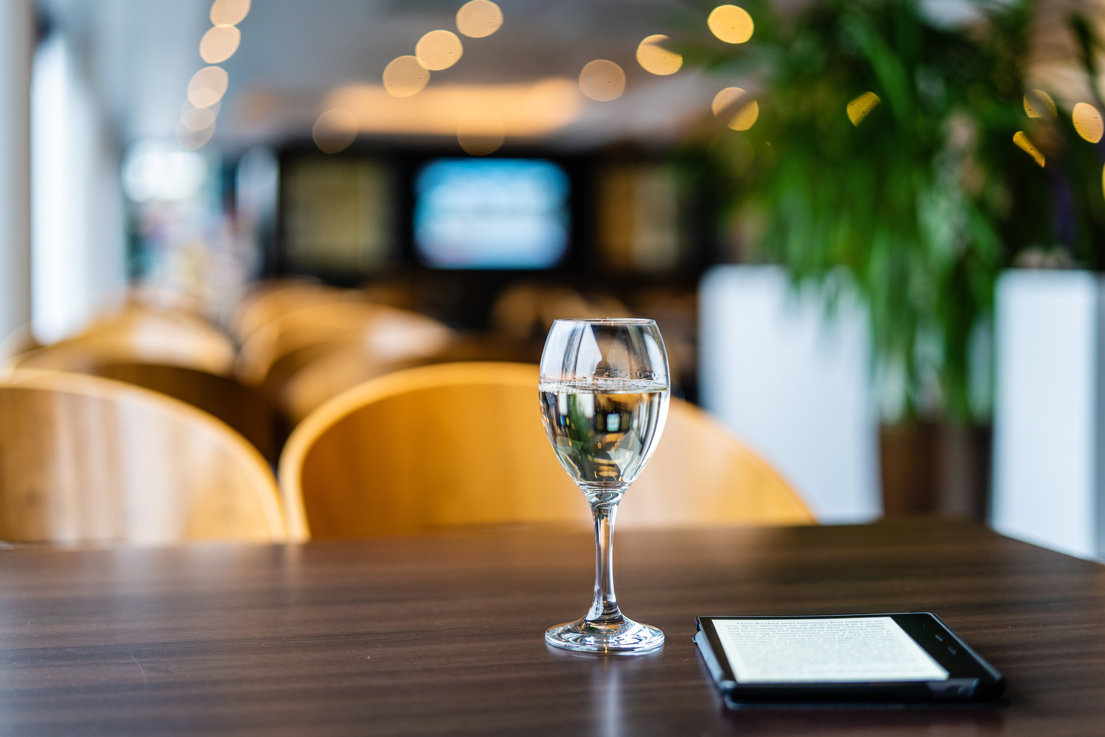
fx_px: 1535
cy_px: 368
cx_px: 552
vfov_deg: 27.0
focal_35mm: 50
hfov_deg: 39.6
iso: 100
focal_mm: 50
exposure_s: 1/80
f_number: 1.4
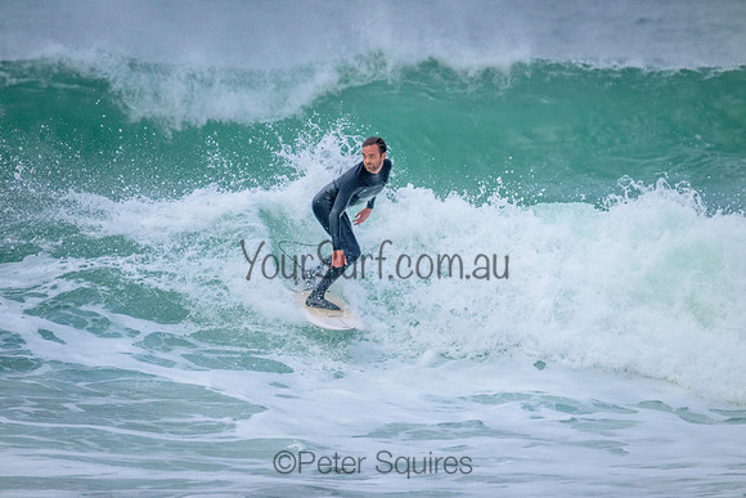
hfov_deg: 2.6
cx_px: 373
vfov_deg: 1.7
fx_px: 16581
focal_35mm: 800
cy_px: 249
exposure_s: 1/1600
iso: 2800
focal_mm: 800
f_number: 11
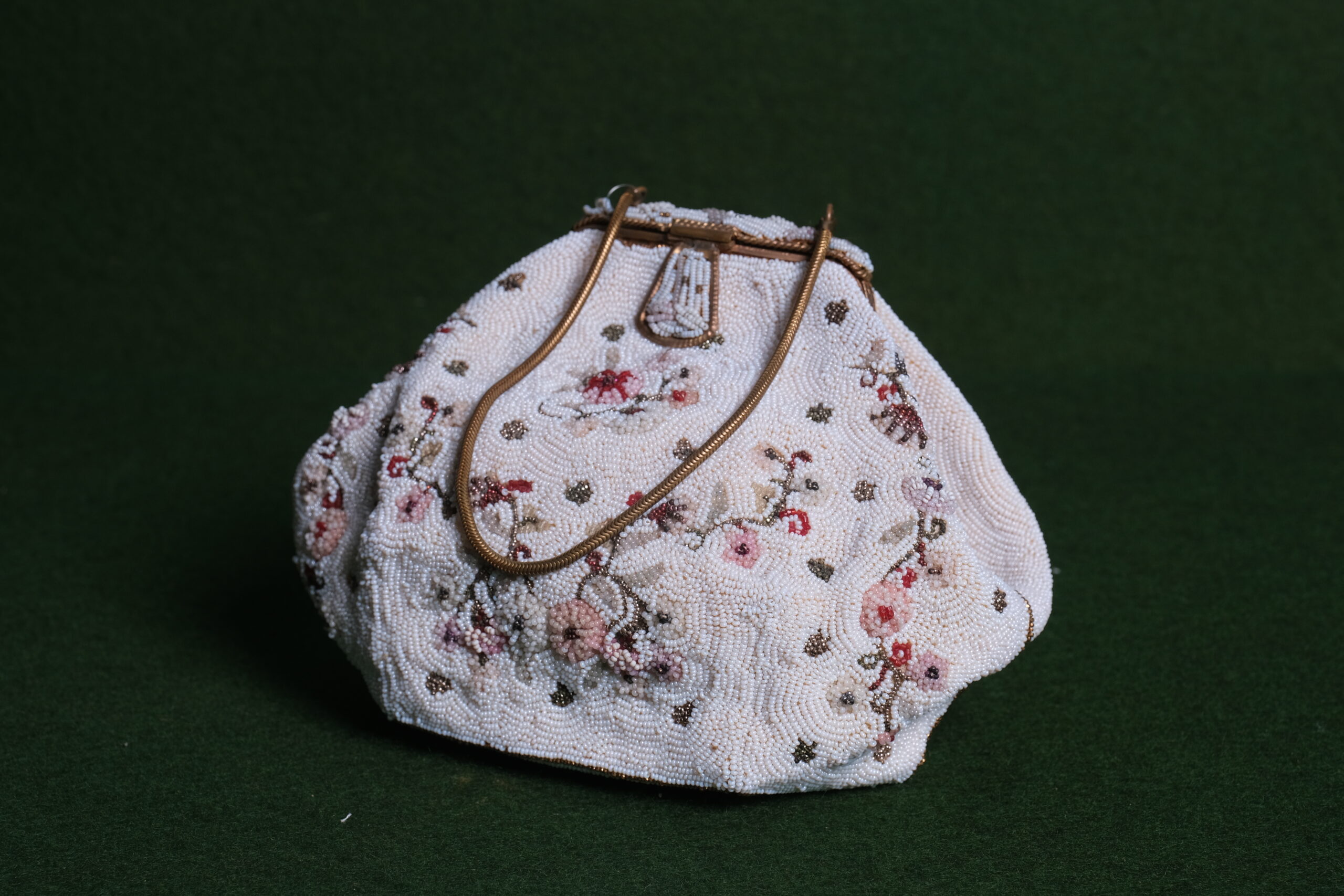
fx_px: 3099
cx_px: 672
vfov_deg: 16.5
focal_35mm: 83
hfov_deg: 24.5
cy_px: 448
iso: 400
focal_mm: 55
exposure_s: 1/80
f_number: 9
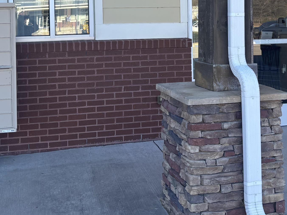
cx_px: 143
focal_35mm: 59
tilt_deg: -1.5
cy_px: 14
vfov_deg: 24.0
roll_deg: +0.0
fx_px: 489
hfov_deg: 32.7
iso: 50
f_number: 1.6
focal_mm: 5.96
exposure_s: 1/747
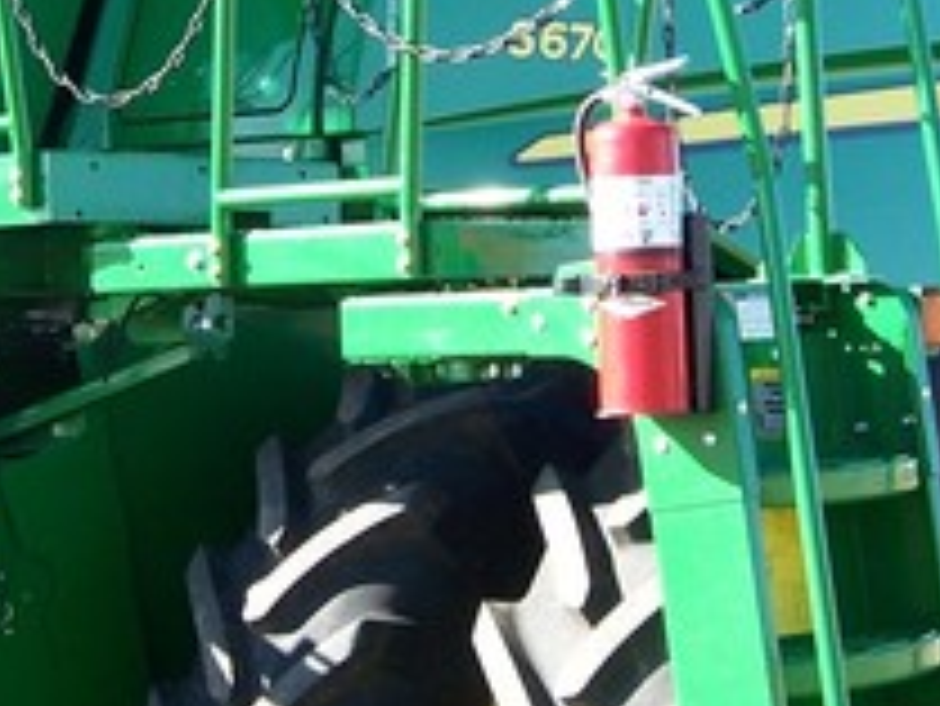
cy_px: 184
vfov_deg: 14.2
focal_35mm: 104
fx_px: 2826
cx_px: 369
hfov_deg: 18.9
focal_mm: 6.7
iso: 80
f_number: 4
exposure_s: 1/180
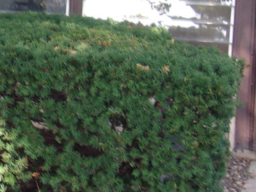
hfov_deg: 15.3
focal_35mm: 126
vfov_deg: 11.7
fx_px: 931
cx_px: -23
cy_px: 28
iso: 80
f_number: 3.3
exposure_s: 1/50
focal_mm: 6.1
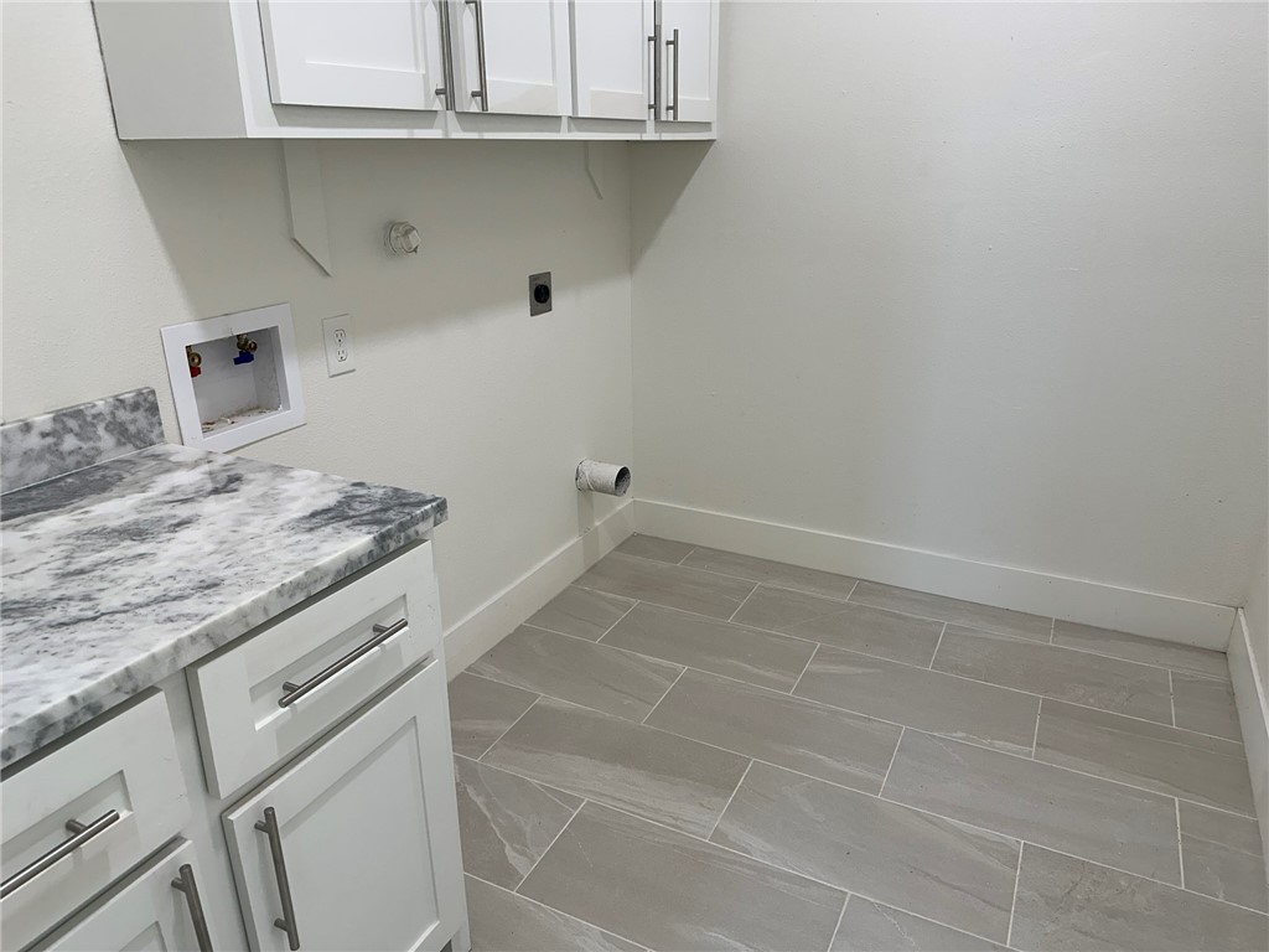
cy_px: 476
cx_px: 634
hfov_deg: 71.6
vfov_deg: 56.8
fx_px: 880
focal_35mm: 24
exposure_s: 1/120
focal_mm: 6.86
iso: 80
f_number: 1.78
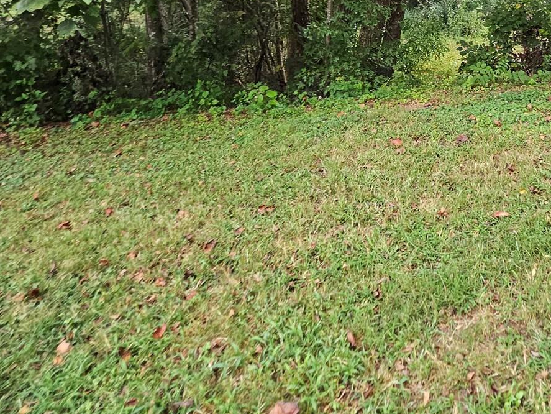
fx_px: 478
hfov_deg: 56.4
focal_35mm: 30
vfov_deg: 41.0
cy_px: 2
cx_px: 427
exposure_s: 1/60
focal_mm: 1.74
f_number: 2.2
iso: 80
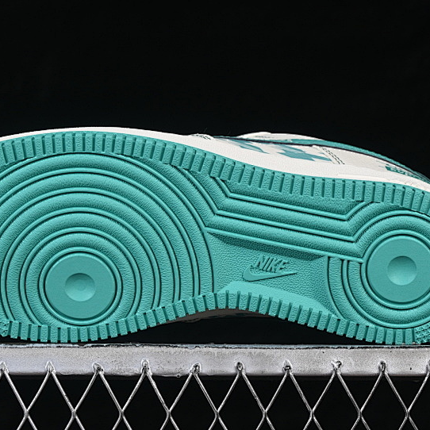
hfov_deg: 13.7
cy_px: 165
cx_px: 198
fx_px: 1785
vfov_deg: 13.7
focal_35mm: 127
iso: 160
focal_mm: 50
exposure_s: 1/80
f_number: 8
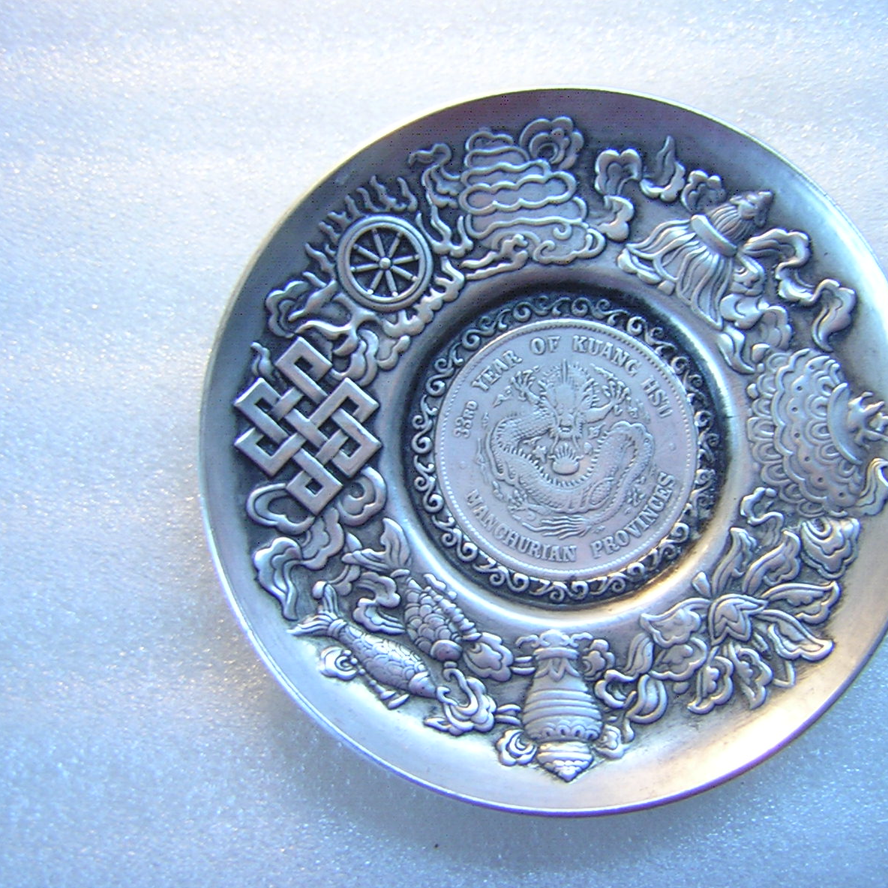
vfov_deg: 39.2
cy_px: 443
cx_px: 548
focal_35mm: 43
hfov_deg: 38.9
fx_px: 1248
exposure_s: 1/13.2
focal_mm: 4.7
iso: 50
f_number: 2.6
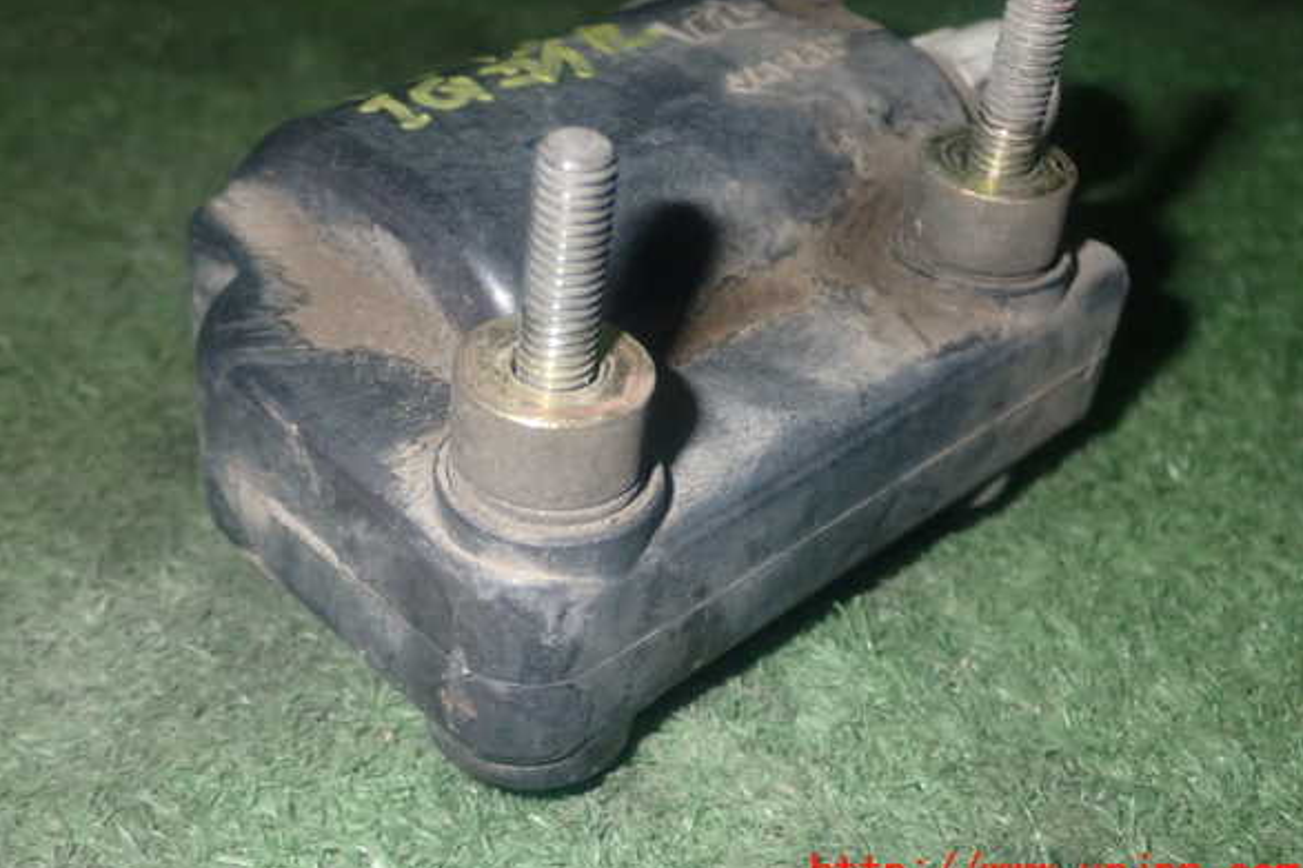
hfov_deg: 39.6
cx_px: 646
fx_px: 1809
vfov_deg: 27.0
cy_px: 404
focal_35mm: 50
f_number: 9
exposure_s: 1/50
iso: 500
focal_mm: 8.4
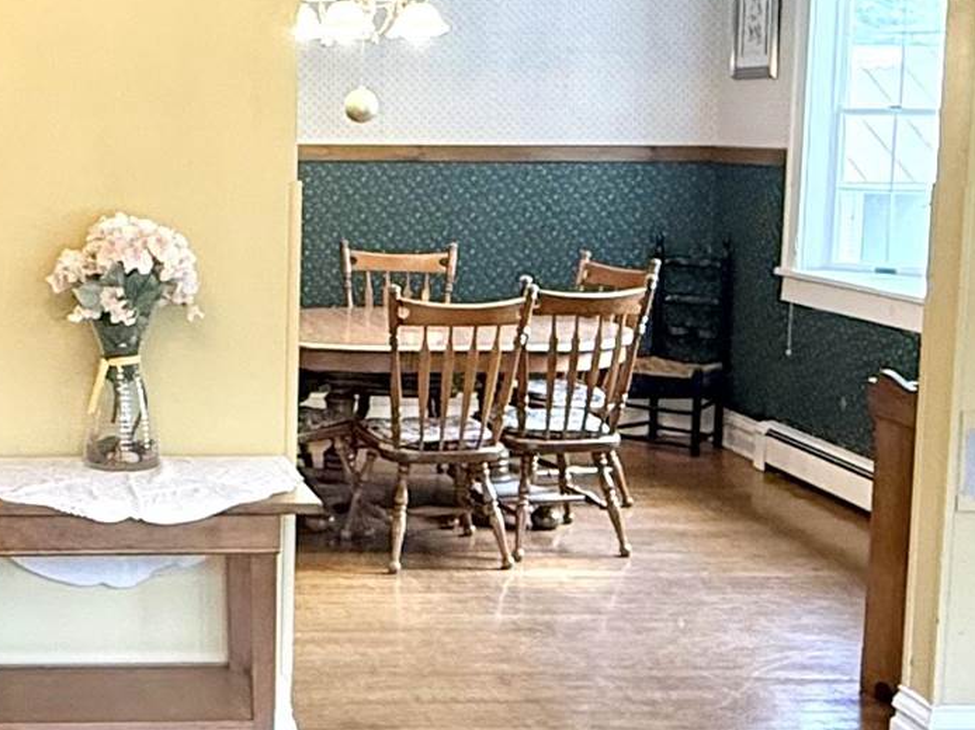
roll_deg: -0.4
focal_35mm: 62
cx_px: 70
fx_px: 1746
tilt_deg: -5.2
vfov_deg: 23.6
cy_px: 282
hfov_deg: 29.7
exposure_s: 1/120
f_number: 2.2
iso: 320
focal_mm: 2.22
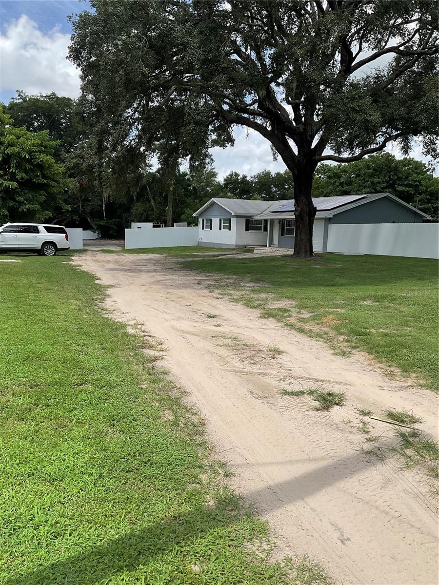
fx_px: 490
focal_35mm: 29
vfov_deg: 61.7
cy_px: 292
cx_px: 220
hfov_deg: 48.2
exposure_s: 1/1534
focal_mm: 3
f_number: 1.8
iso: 16
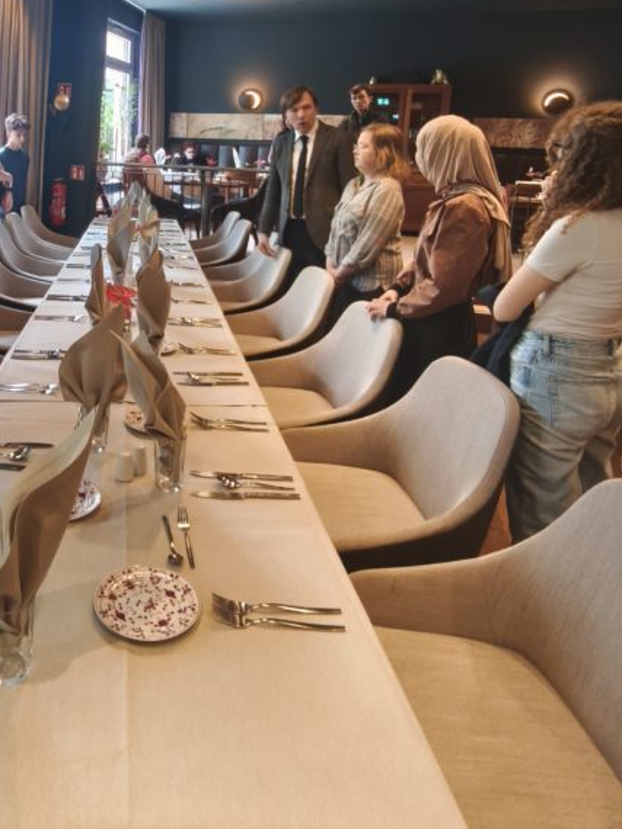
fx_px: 647
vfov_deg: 62.6
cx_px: 141
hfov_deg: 49.0
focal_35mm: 27
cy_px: 236
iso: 500
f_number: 2.2
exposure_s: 1/25
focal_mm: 1.91
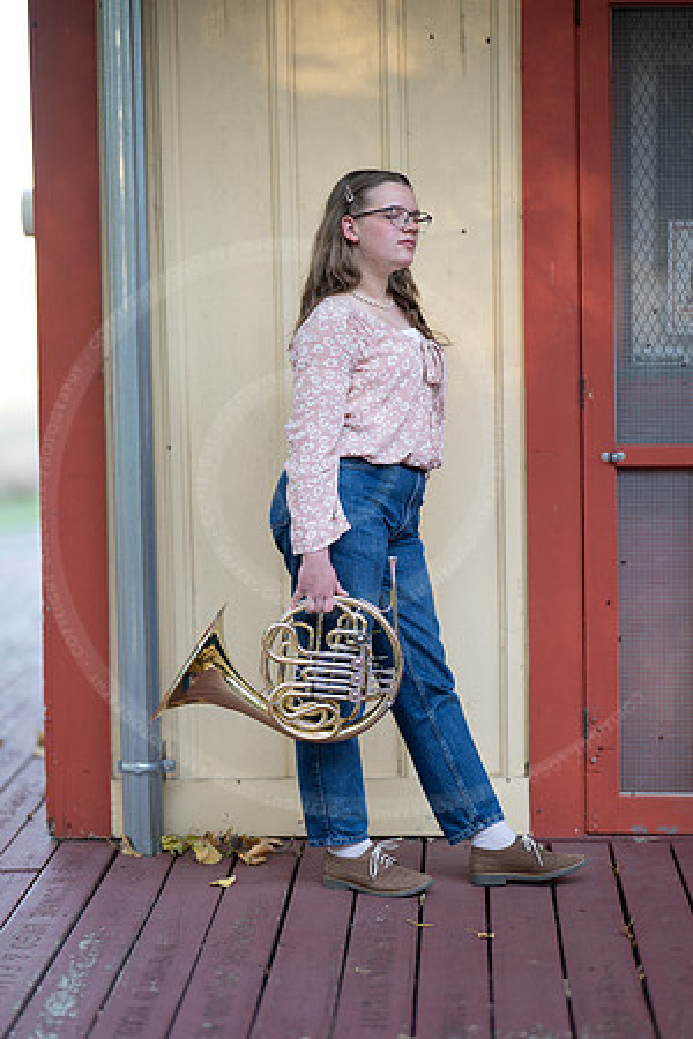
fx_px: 2454
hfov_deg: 16.1
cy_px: 520
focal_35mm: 85
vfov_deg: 23.9
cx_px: 346
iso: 160
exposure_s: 1/320
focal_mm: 85
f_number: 1.2
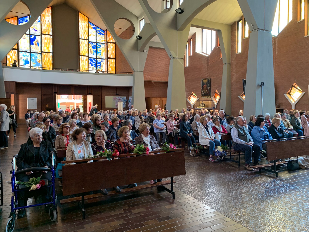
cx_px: 154
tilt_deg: -3.7
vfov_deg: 53.1
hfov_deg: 67.3
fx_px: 232
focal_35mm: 26
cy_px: 116
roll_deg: +0.2
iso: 100
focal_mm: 4.25
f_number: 1.8
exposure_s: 1/60
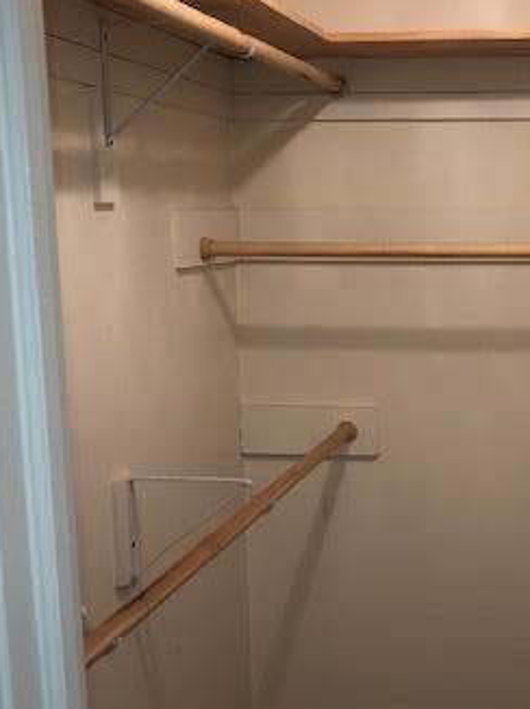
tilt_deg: -9.5
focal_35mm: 55
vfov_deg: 34.8
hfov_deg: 25.7
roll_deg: -0.8
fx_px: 1124
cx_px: 478
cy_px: 428
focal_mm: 3.99
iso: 32
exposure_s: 1/15
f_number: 1.8
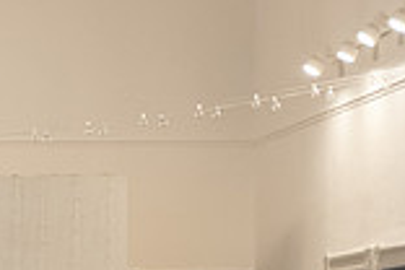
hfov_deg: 9.0
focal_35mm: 218
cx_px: -346
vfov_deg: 6.2
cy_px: 450
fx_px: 2452
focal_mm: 49
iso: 1600
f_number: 2.8
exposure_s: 1/200
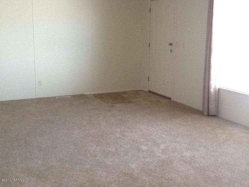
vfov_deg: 32.9
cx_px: 124
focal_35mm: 44
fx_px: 317
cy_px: 94
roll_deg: -0.3
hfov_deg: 42.9
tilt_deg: -12.3
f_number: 2.4
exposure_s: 1/30
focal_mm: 2.03
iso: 64
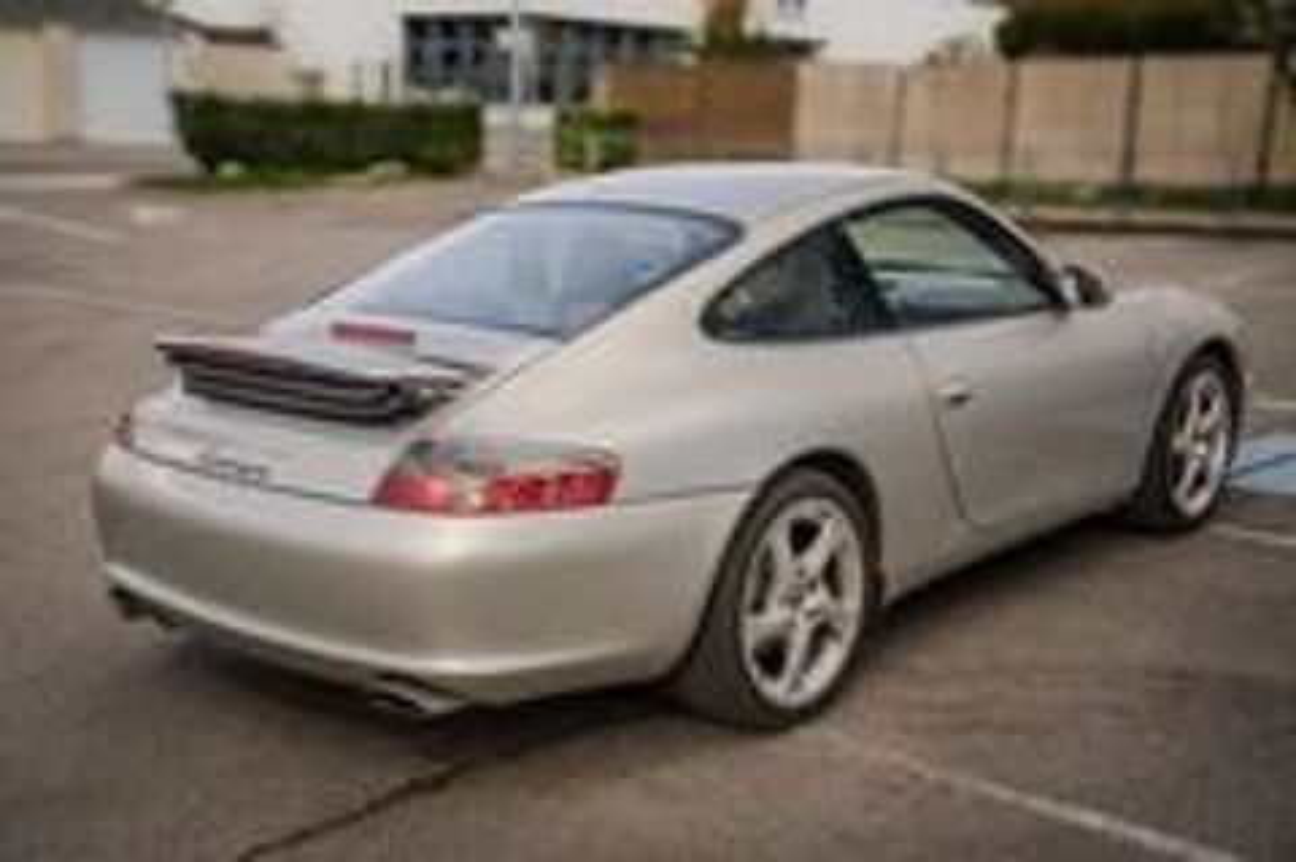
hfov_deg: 44.5
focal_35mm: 44
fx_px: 1582
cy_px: 431
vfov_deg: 30.4
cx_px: 648
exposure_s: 1/500
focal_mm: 44
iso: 200
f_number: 4
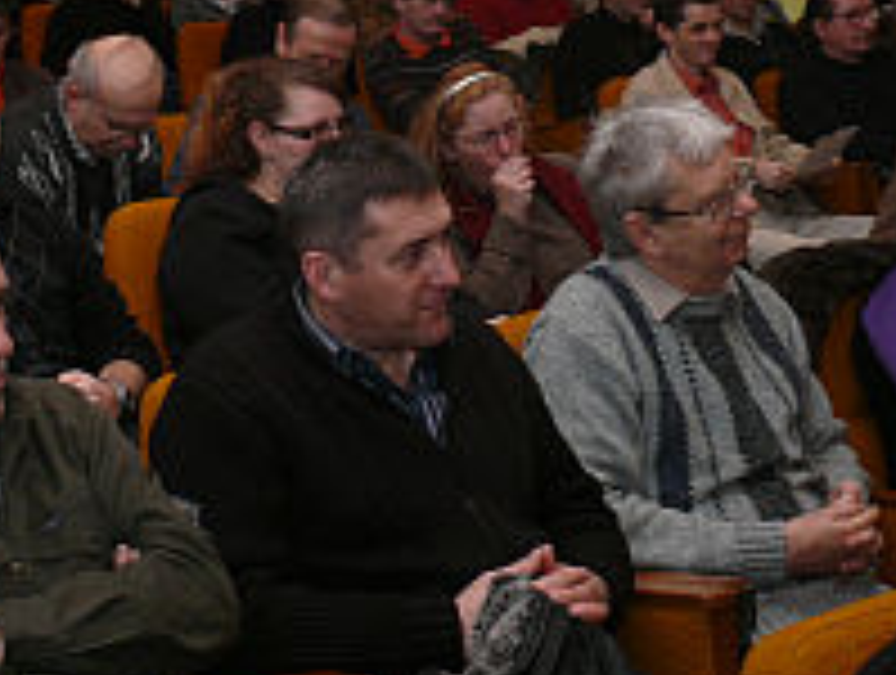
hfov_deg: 23.3
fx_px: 2049
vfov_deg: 18.4
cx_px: -63
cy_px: 63
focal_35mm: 79
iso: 100
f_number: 2.8
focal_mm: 7.4
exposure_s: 1/25
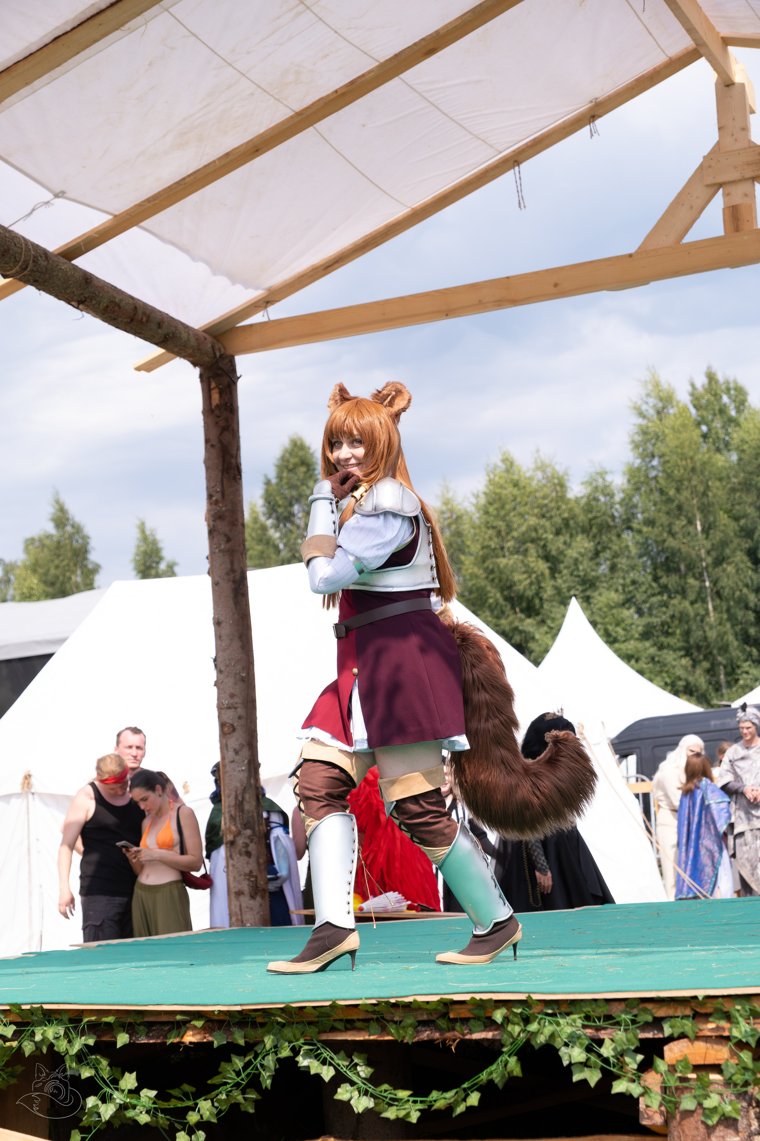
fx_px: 2153
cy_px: 570
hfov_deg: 20.0
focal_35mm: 68
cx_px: 380
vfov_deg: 29.7
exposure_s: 1/800
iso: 160
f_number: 4
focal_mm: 45.5
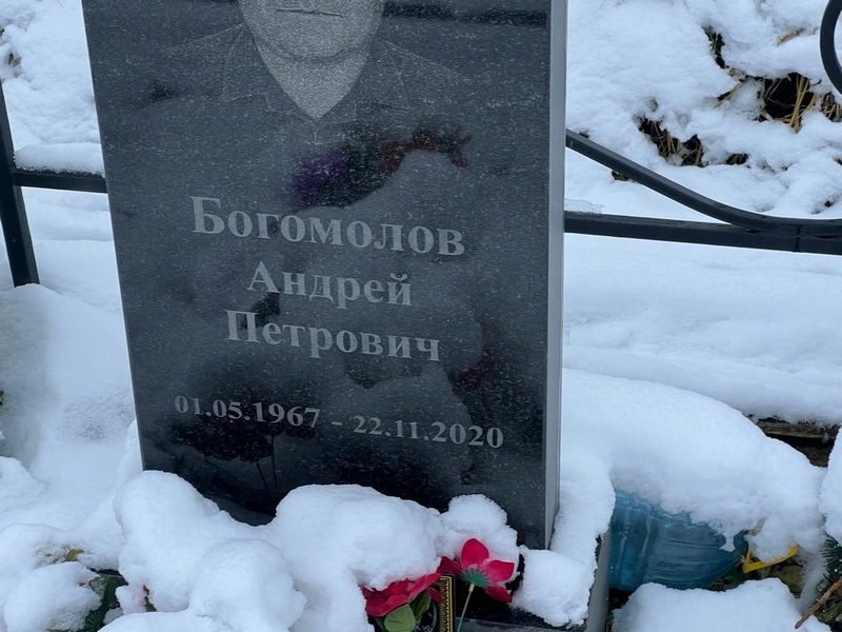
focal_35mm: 77
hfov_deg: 25.3
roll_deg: +1.5
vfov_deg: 19.1
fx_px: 1873
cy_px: 316
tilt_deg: -33.8
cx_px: 421
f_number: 2.8
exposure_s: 1/99
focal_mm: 9
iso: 32
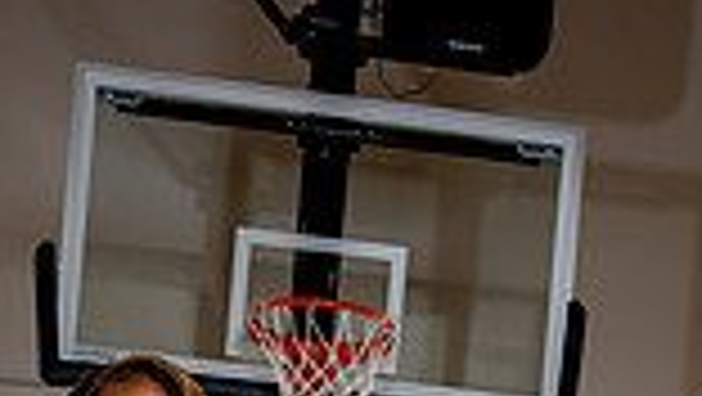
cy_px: 963
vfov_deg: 10.2
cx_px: 346
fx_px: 1919
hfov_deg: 20.7
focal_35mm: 103
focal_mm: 34
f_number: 5.6
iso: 200
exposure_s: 1/250
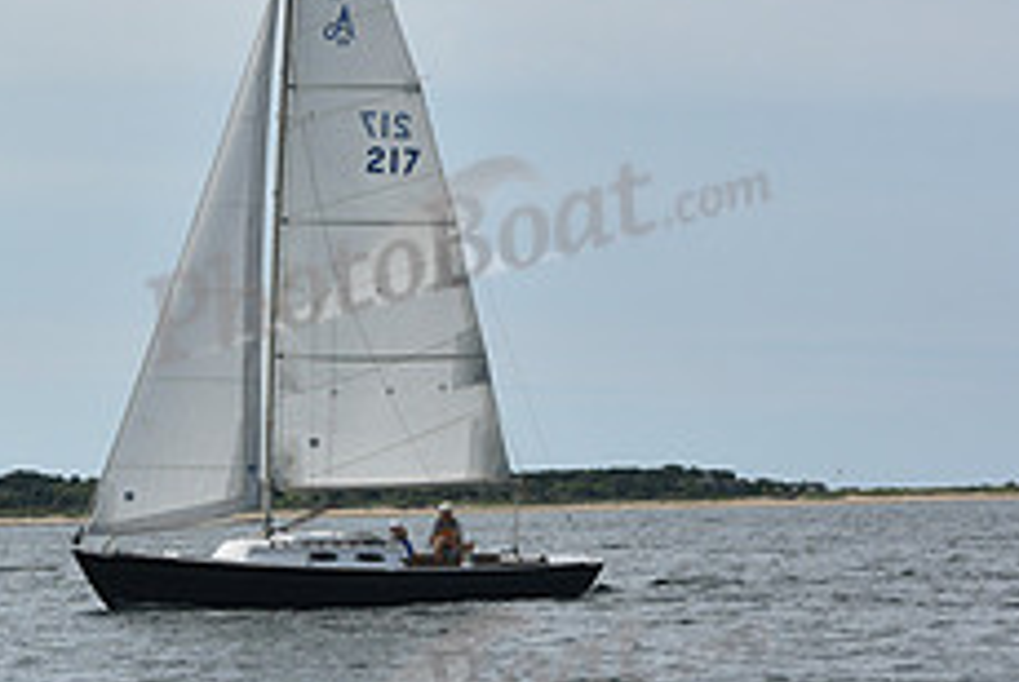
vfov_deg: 6.4
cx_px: -80
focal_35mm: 214
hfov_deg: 9.5
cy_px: 82
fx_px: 6065
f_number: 10
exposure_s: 1/1250
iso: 320
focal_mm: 85
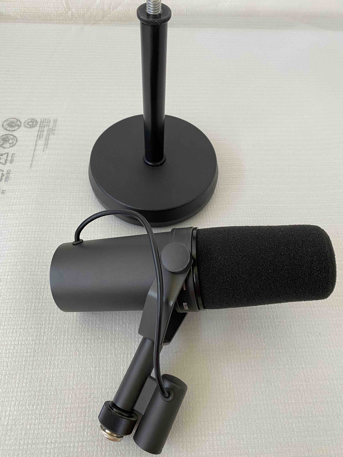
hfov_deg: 53.1
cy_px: 228
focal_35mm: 26
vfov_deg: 67.3
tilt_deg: -58.2
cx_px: 172
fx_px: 344
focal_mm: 4.25
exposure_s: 1/62
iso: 125
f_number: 1.8
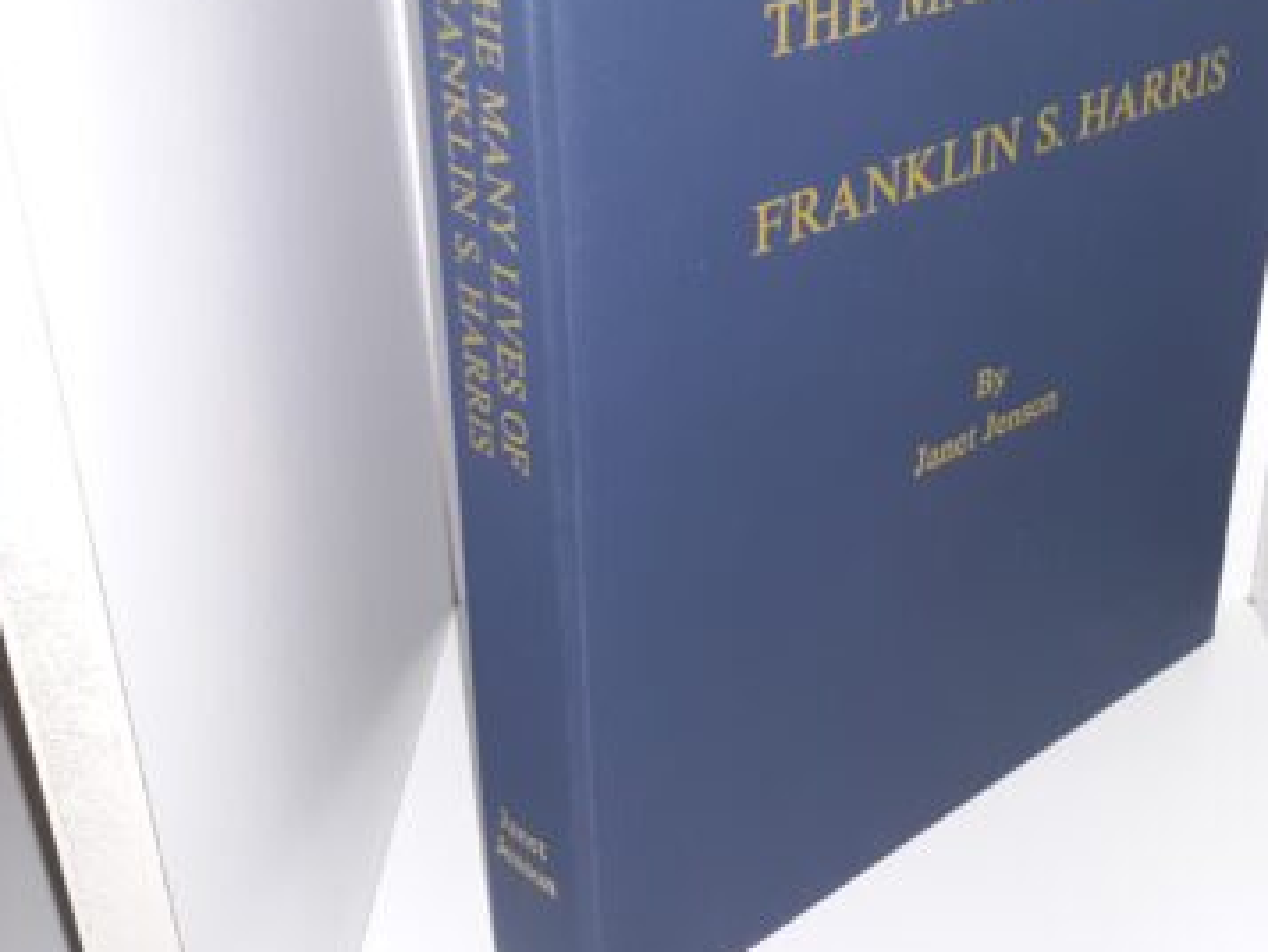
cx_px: 860
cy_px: 291
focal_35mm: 47
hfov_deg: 39.9
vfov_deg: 30.6
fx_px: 1722
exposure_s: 1/40
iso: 50
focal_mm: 3.7
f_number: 1.7
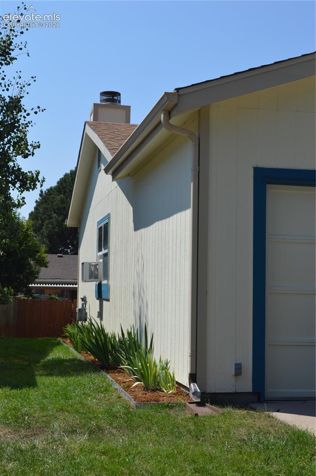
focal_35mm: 57
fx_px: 753
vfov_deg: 35.1
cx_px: 158
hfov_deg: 23.7
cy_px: 238
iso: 100
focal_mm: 38
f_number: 8
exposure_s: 1/250
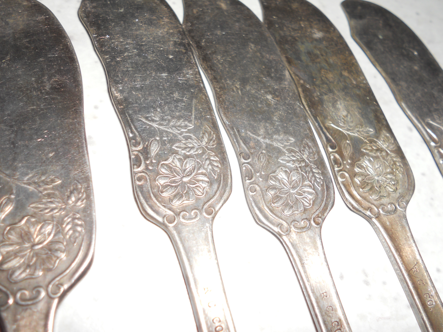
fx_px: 410
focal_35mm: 32
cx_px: 222
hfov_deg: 56.8
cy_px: 166
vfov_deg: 44.2
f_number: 8.8
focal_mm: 5.8
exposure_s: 1/25
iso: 80
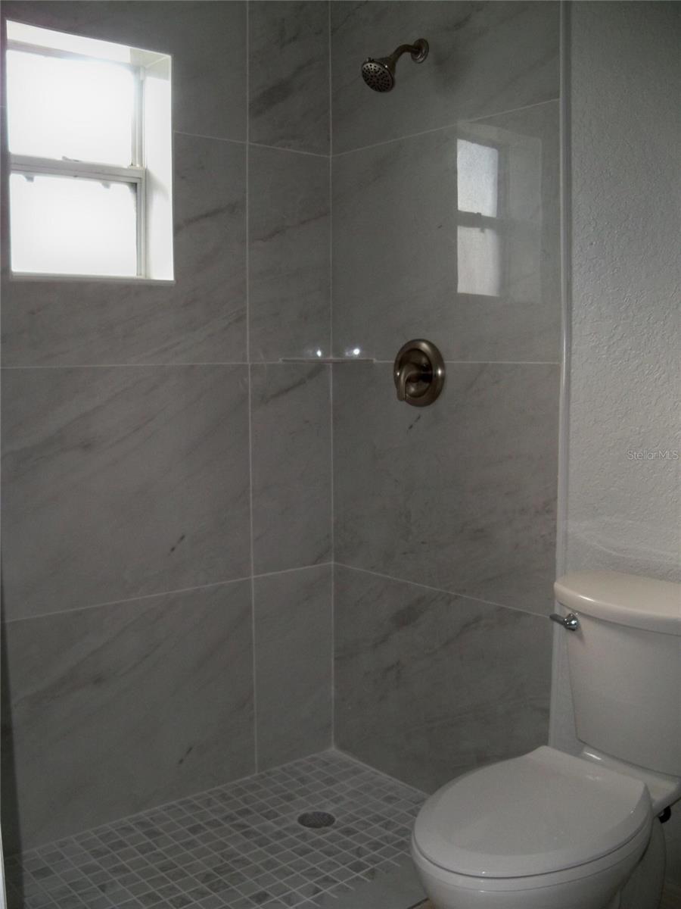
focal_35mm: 35
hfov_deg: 40.7
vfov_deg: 52.6
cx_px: 340
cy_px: 454
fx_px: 918
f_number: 3.5
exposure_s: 1/30
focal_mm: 6.2
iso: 200
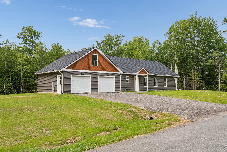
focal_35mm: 32
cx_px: 117
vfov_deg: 41.7
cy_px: 80
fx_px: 199
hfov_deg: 59.4
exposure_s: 1/250
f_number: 10
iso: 320
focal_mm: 29.5
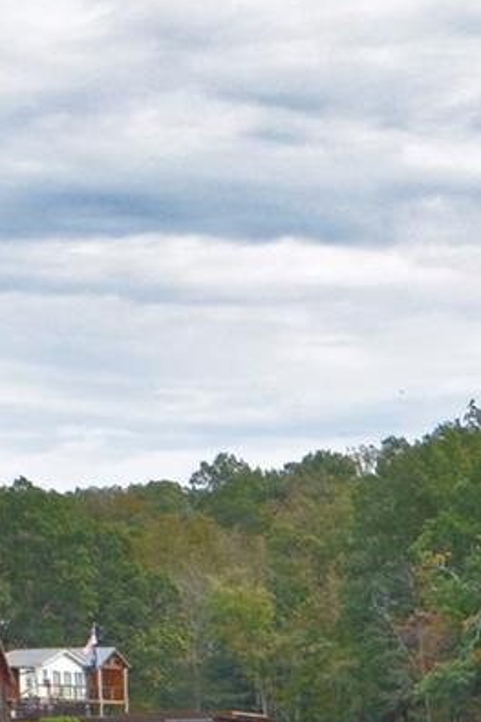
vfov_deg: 13.6
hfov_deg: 9.3
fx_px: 2808
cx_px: 891
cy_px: 1167
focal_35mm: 140
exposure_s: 1/320
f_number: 9
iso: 200
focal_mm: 18
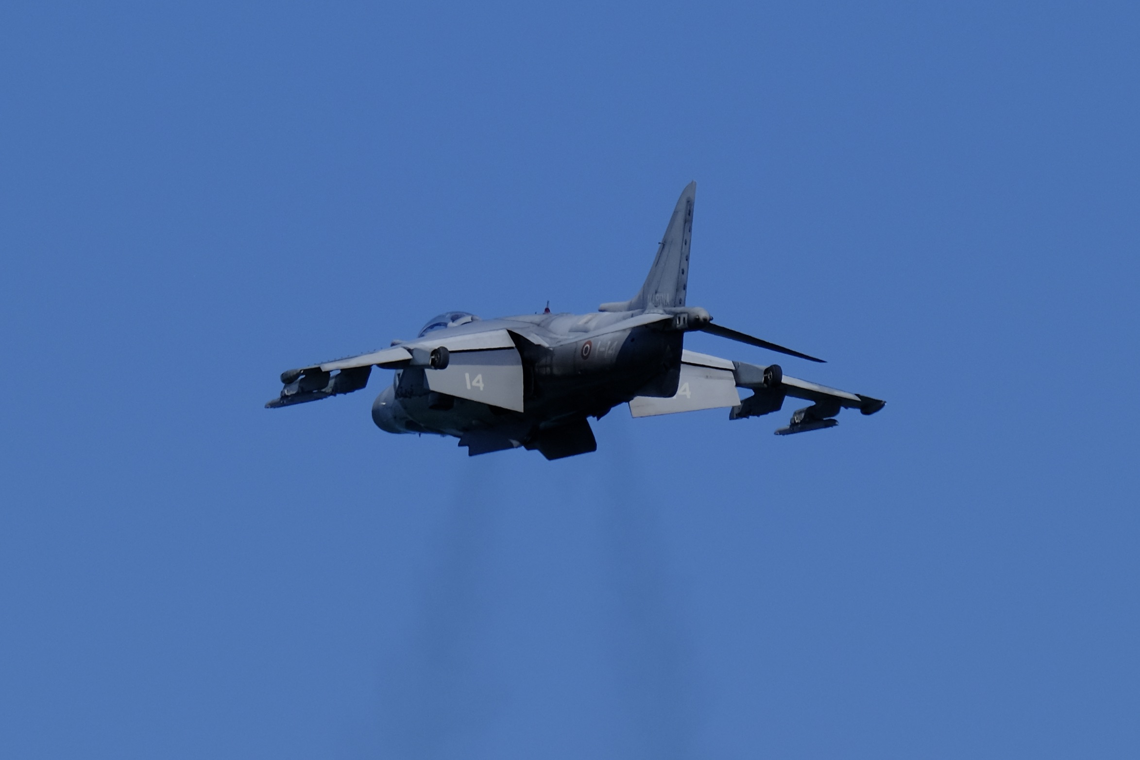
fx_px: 9500
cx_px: 570
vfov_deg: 4.6
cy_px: 380
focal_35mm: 300
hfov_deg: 6.9
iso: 160
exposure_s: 1/1100
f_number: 7.1
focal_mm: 200
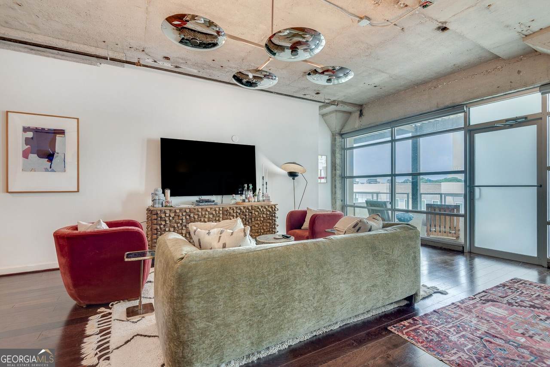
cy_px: 184
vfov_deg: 73.8
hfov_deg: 96.7
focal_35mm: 16
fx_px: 245
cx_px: 275
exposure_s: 1/15
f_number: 8
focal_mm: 16
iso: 400
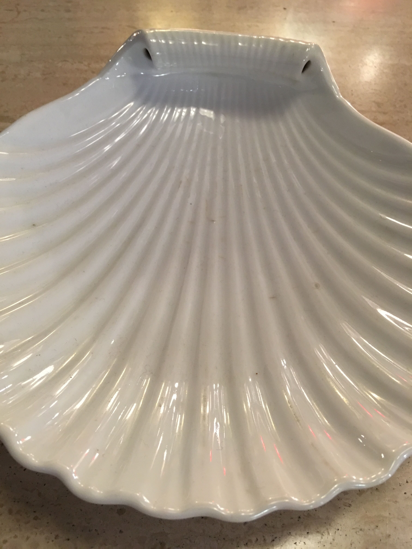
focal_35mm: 29
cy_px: 274
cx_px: 206
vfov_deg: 61.7
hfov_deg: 48.2
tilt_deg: -51.8
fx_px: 460
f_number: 2.2
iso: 100
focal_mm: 4.15
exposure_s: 1/17
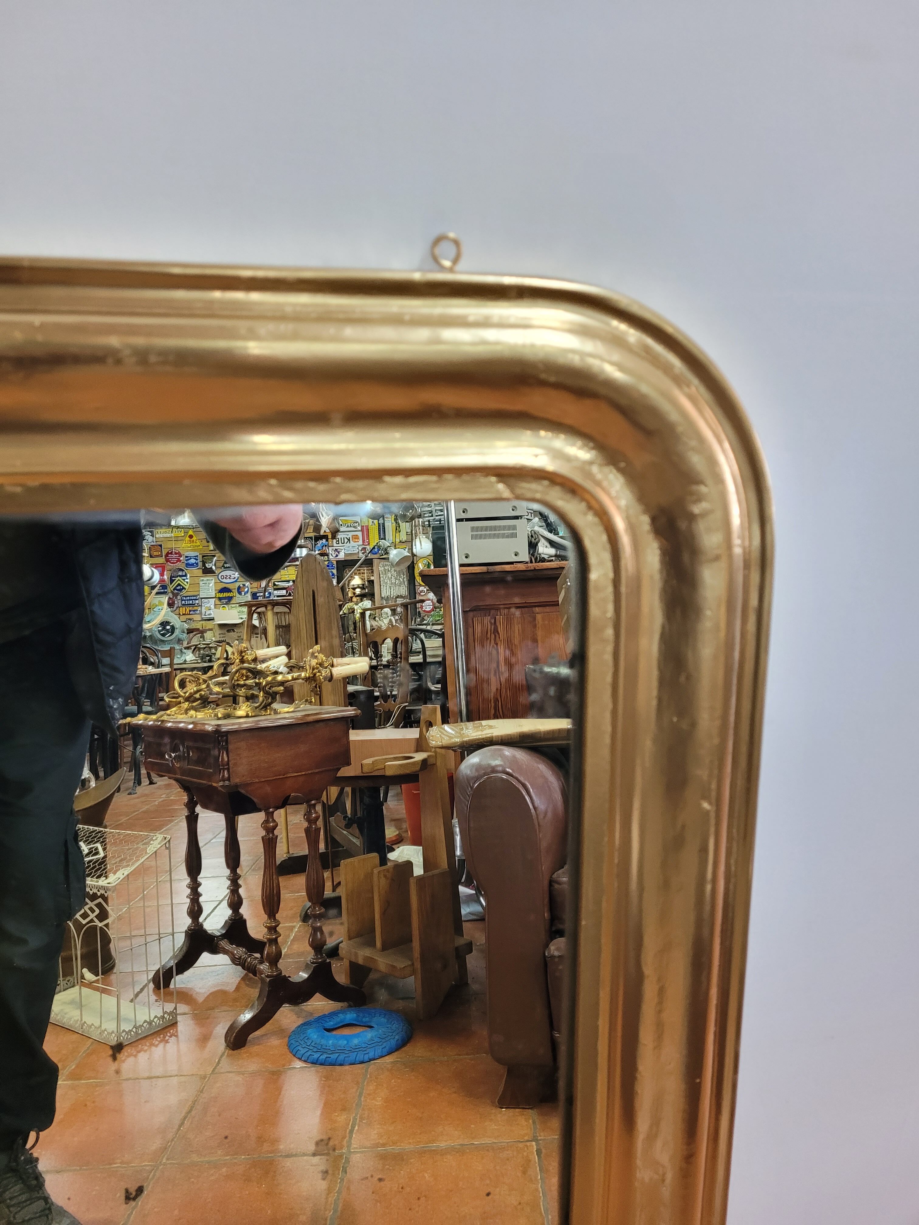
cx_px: 460
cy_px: 612
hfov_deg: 53.1
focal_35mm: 26
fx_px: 920
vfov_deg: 67.3
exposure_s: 1/50
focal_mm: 5.4
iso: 320
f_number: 1.8
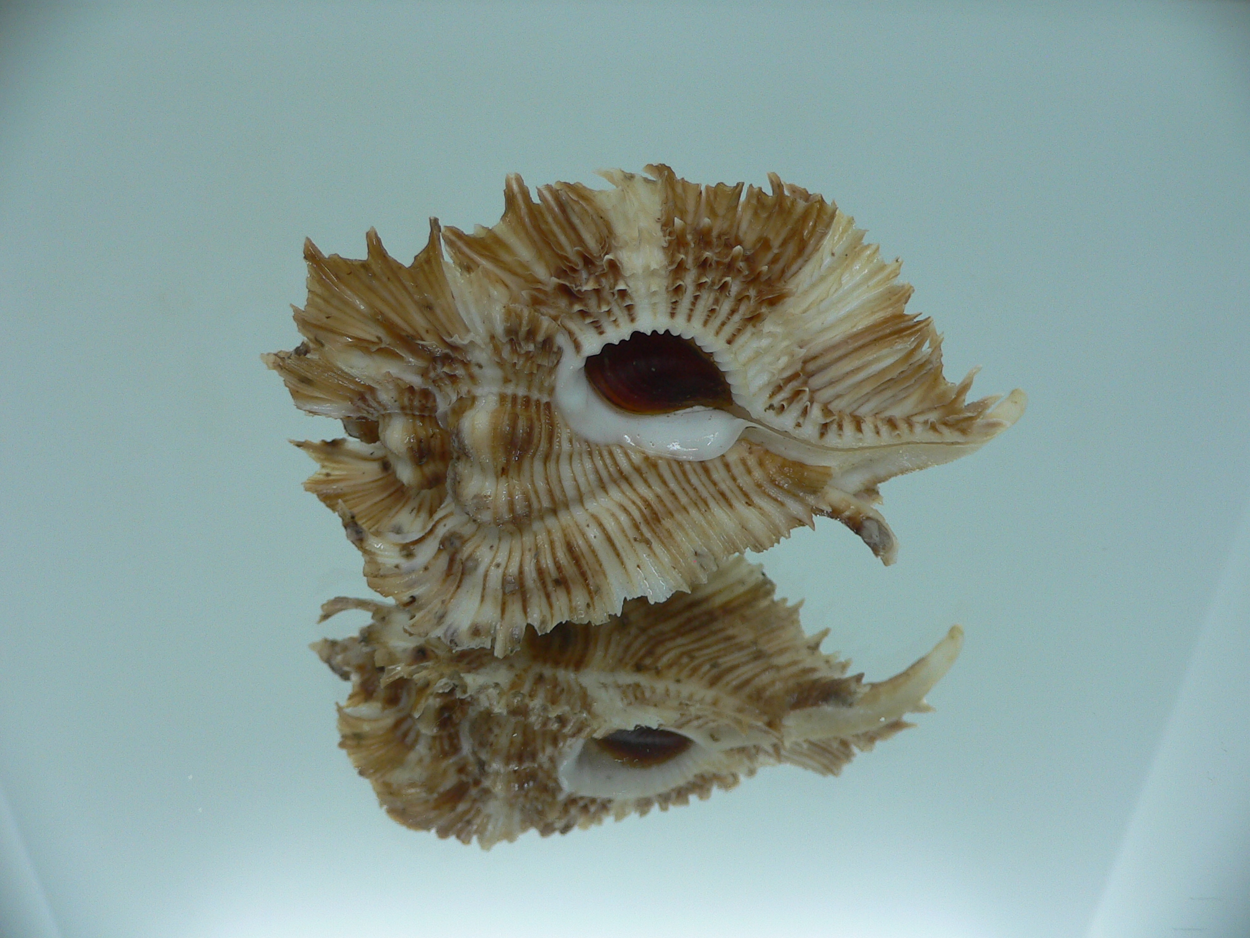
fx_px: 1264
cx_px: 625
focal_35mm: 35
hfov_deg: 52.6
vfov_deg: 40.7
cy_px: 469
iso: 80
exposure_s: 1/60
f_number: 2.8
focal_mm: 4.6
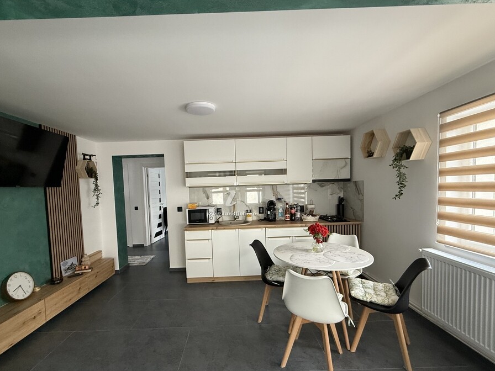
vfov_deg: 78.0
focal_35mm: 16
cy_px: 201
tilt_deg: -2.5
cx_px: 234
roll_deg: +2.1
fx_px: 229
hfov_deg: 94.4
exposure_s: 1/60
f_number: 2.2
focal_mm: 2.22
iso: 400
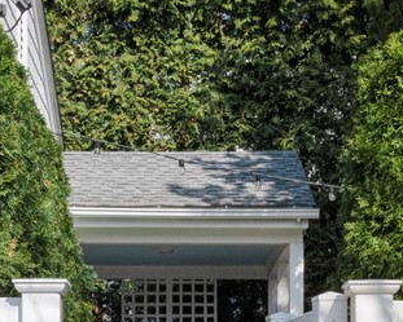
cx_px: 223
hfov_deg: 17.8
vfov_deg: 13.9
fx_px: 1289
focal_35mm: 108
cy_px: 371
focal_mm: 22
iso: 400
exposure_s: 1/800
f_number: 14
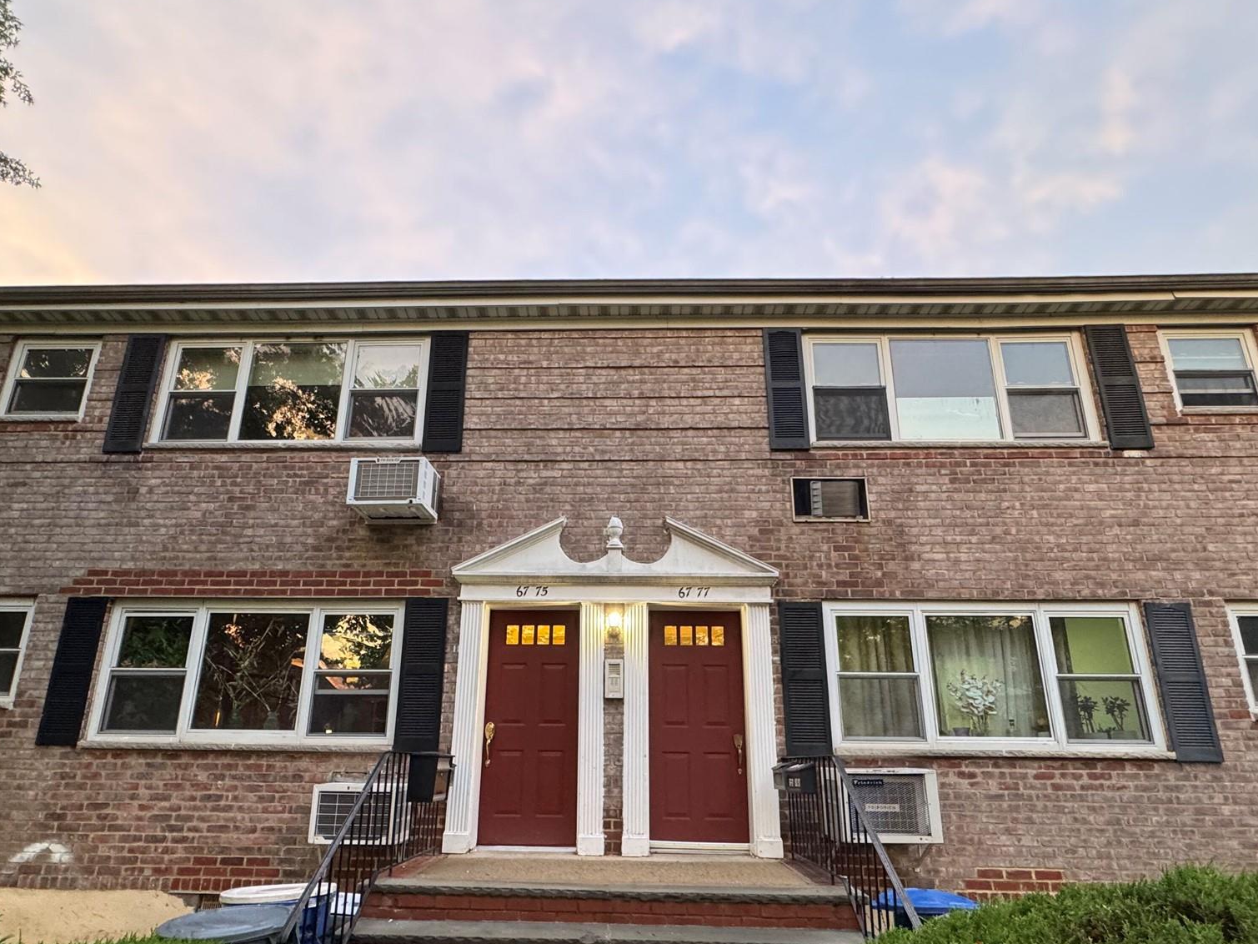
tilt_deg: +16.9
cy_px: 576
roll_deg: -0.5
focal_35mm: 19
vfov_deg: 67.9
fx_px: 691
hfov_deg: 84.6
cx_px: 609
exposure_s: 1/60
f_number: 2.2
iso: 400
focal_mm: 2.22
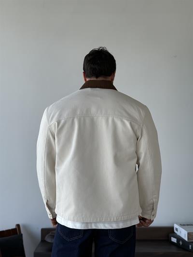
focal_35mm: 48
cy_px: 128
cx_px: 96
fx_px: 357
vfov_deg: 39.6
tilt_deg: +2.4
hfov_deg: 30.3
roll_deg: +0.3
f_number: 1.78
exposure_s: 1/463
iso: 80
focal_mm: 6.76
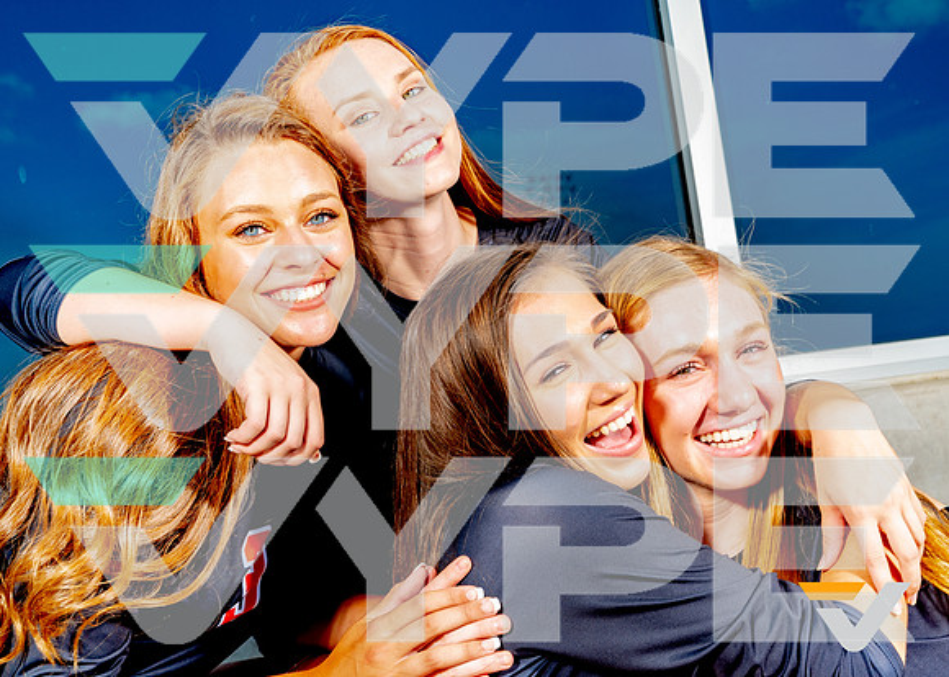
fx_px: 1676
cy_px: 339
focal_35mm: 62
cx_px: 489
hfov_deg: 31.6
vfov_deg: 22.8
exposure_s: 1/125
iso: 100
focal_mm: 58
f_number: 11
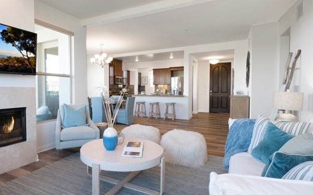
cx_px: 124
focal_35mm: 21
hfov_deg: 81.2
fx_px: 179
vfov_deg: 57.2
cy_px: 101
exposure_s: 1/100
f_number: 7.1
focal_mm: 8
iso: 3200
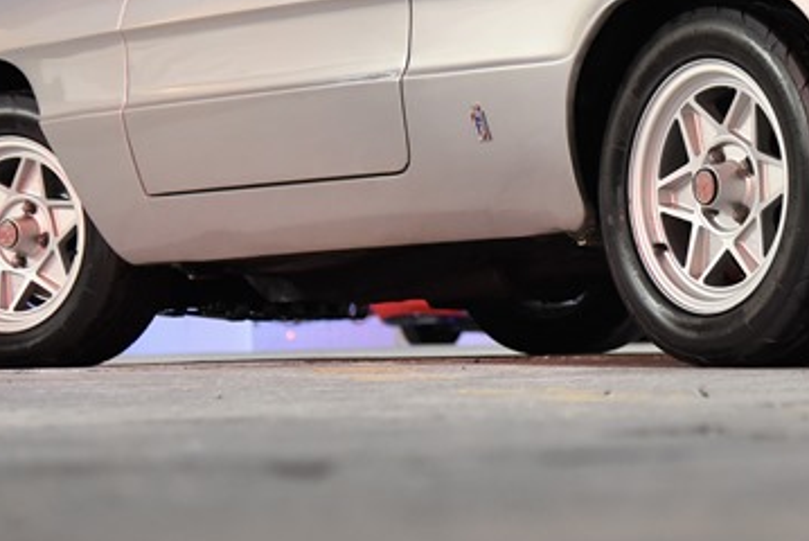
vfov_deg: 9.3
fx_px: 3306
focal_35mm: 147
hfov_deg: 13.8
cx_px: 799
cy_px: 138
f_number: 4
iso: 1600
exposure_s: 1/60
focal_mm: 58
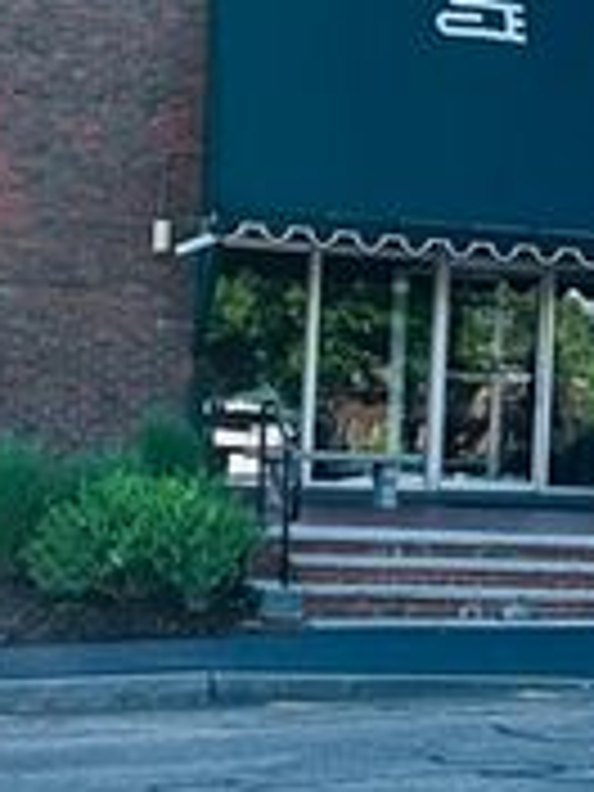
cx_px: 634
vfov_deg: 21.5
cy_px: 371
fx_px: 2082
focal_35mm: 91
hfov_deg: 15.8
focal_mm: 6.86
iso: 80
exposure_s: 1/1845
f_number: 1.78
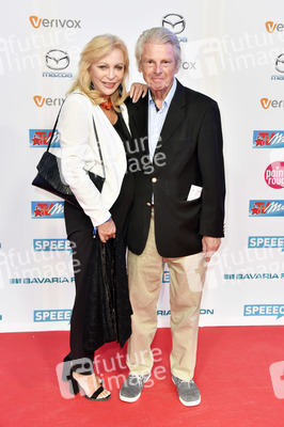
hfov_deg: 30.5
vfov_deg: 44.5
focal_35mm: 44
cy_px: 214
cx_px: 142
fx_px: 522
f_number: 6.3
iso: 1250
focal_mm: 44
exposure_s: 1/160
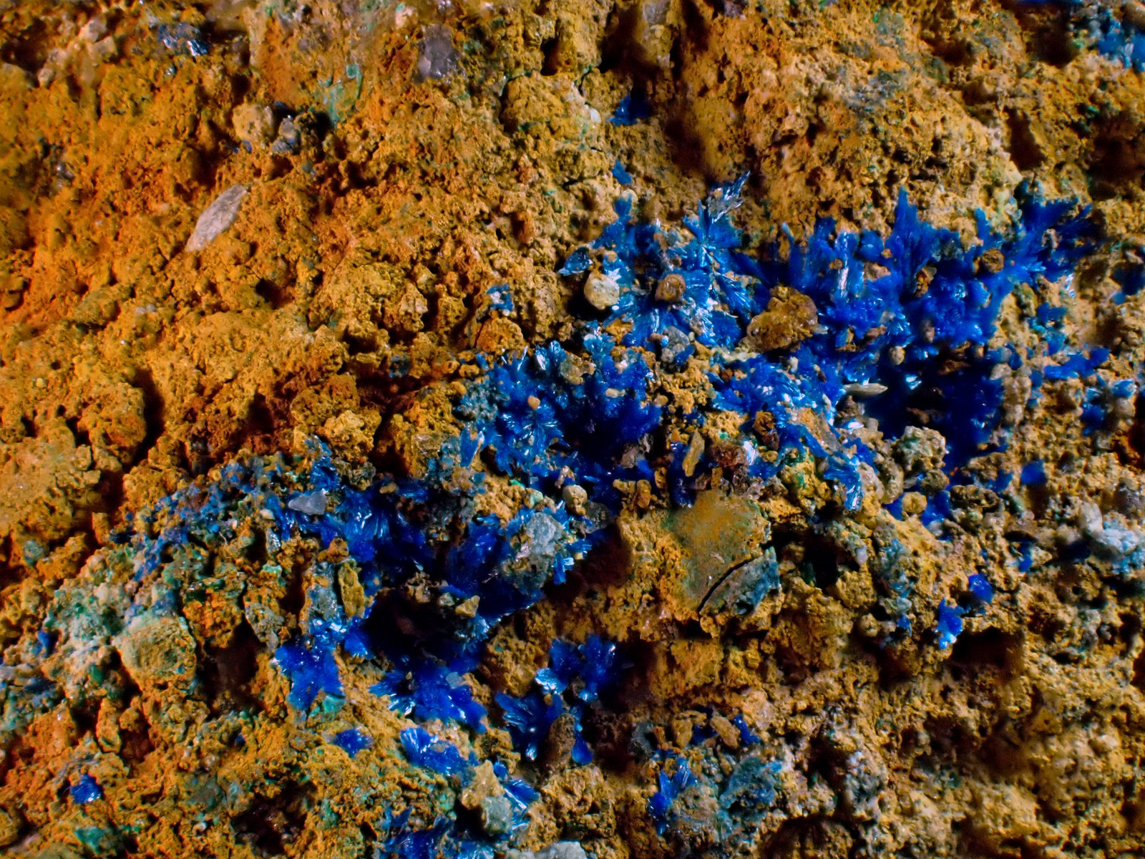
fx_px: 3308
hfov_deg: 19.6
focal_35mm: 100
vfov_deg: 14.8
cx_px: 572
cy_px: 430
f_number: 6.3
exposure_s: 1/400
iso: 800
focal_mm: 18
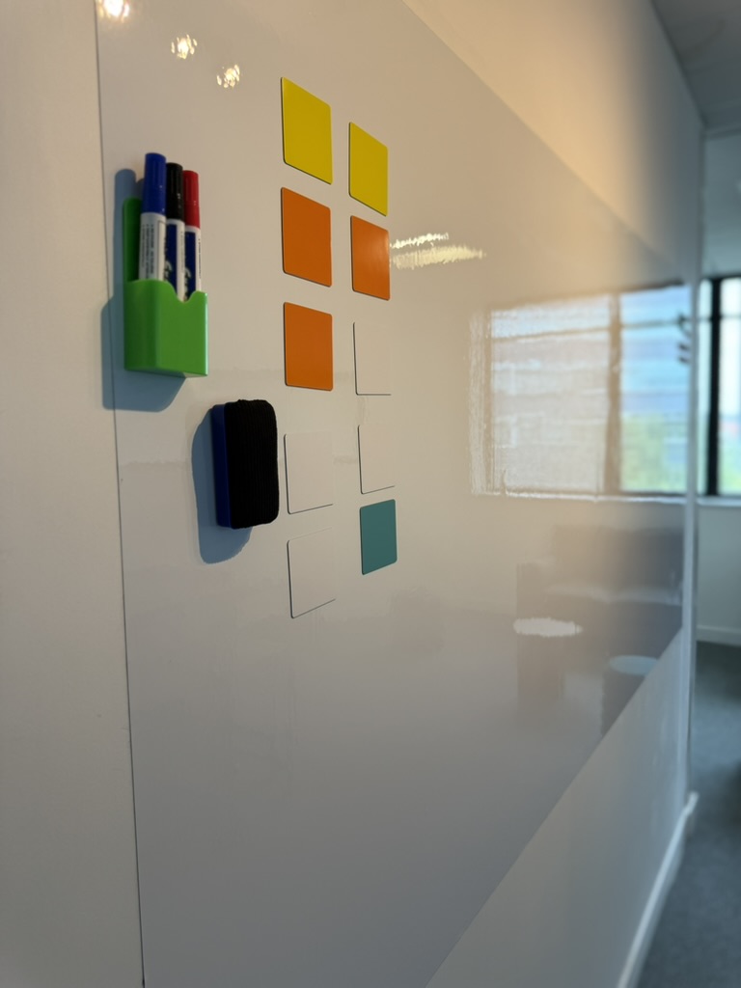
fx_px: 685
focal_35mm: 24
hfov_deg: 56.8
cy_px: 494
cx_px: 370
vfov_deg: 71.6
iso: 100
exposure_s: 1/120
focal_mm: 6.76
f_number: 1.78
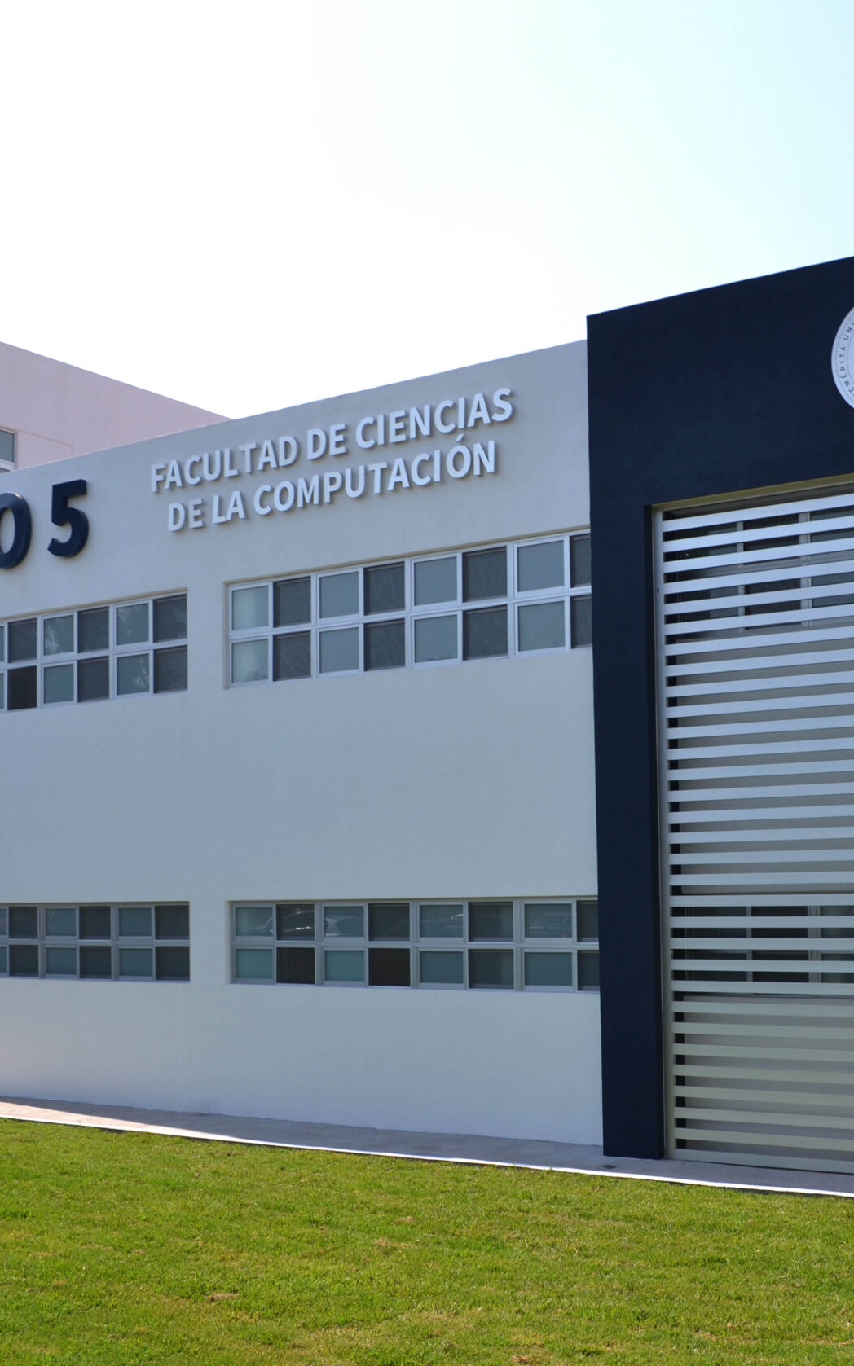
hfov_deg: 30.0
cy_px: 691
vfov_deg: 47.2
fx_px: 1564
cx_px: 651
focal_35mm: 42
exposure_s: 1/200
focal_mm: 18
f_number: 7.1
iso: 100
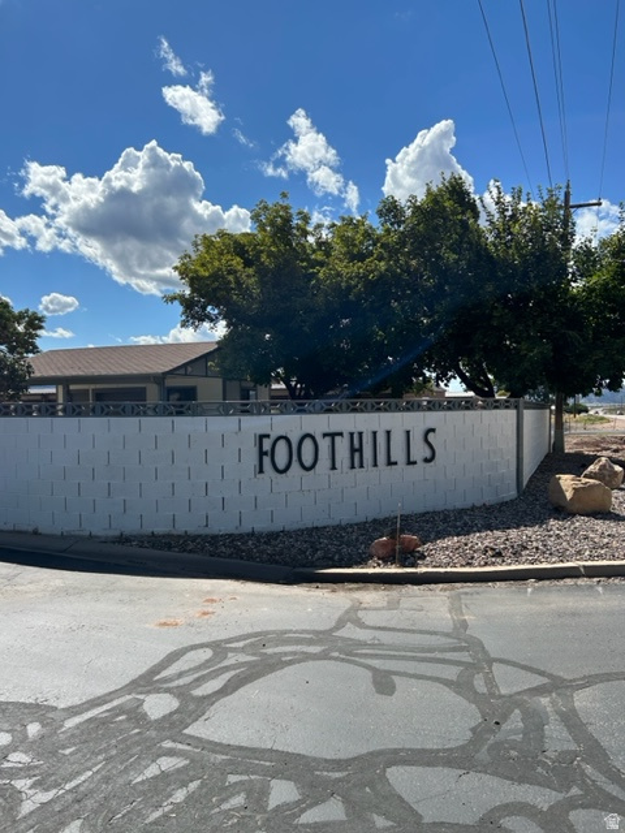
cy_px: 416
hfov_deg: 53.1
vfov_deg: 67.3
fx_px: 626
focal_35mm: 26
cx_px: 312
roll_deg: +2.3
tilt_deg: -1.2
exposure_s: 1/5319
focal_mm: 5.7
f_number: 1.5
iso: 50
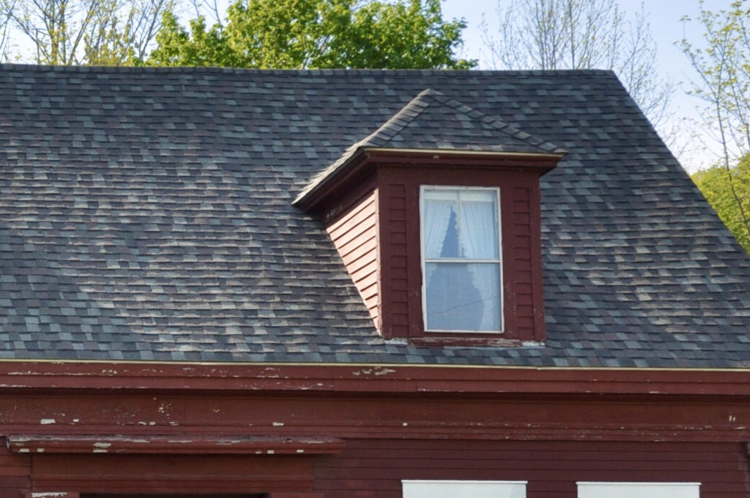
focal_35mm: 107
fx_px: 2235
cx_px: -75
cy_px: 515
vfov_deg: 12.5
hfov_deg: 18.3
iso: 200
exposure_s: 1/200
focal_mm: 25
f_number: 10
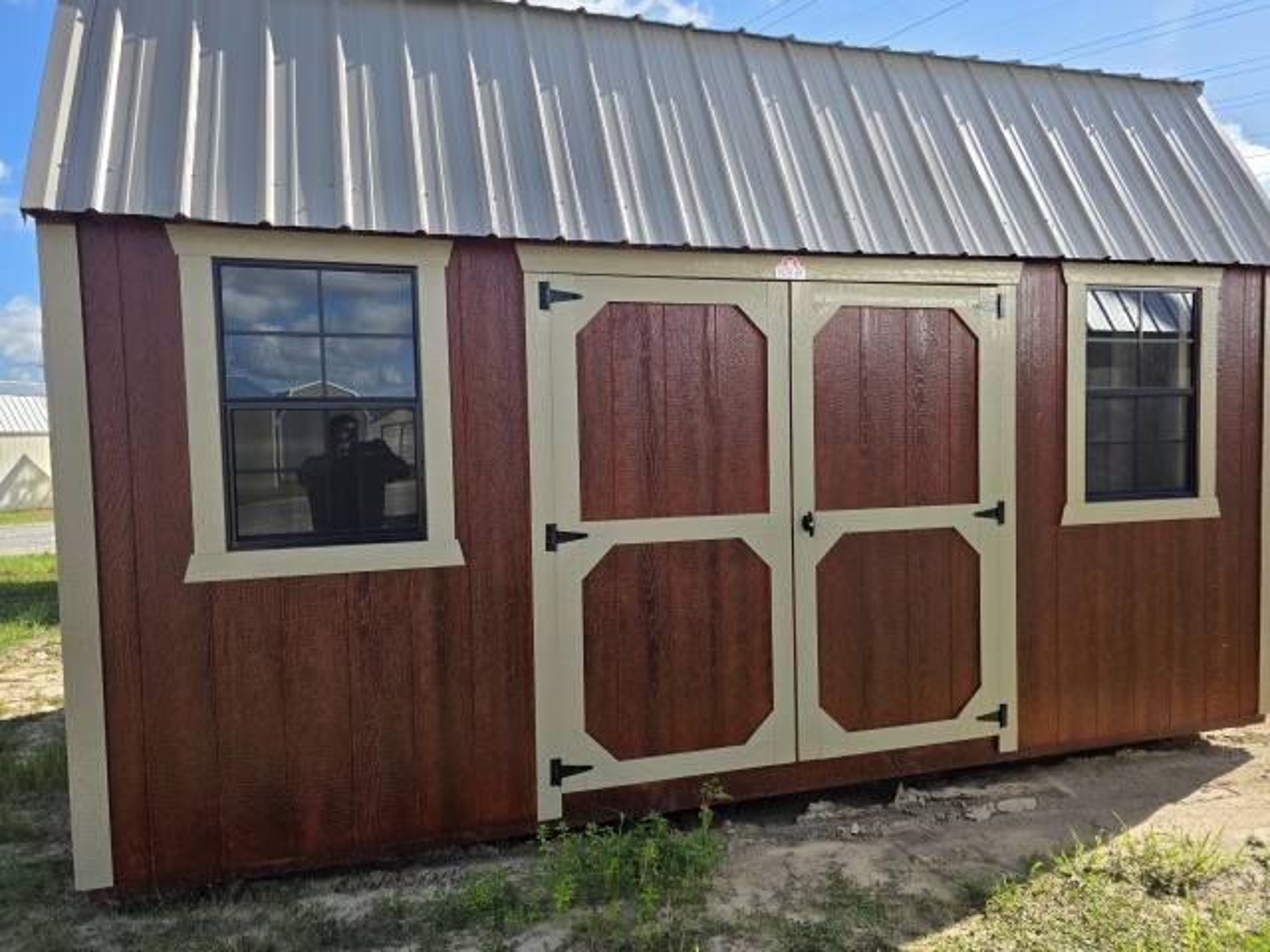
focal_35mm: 23
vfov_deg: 58.9
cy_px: 476
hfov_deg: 73.9
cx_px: 635
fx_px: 844
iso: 80
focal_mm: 6.3
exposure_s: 1/3309
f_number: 1.7
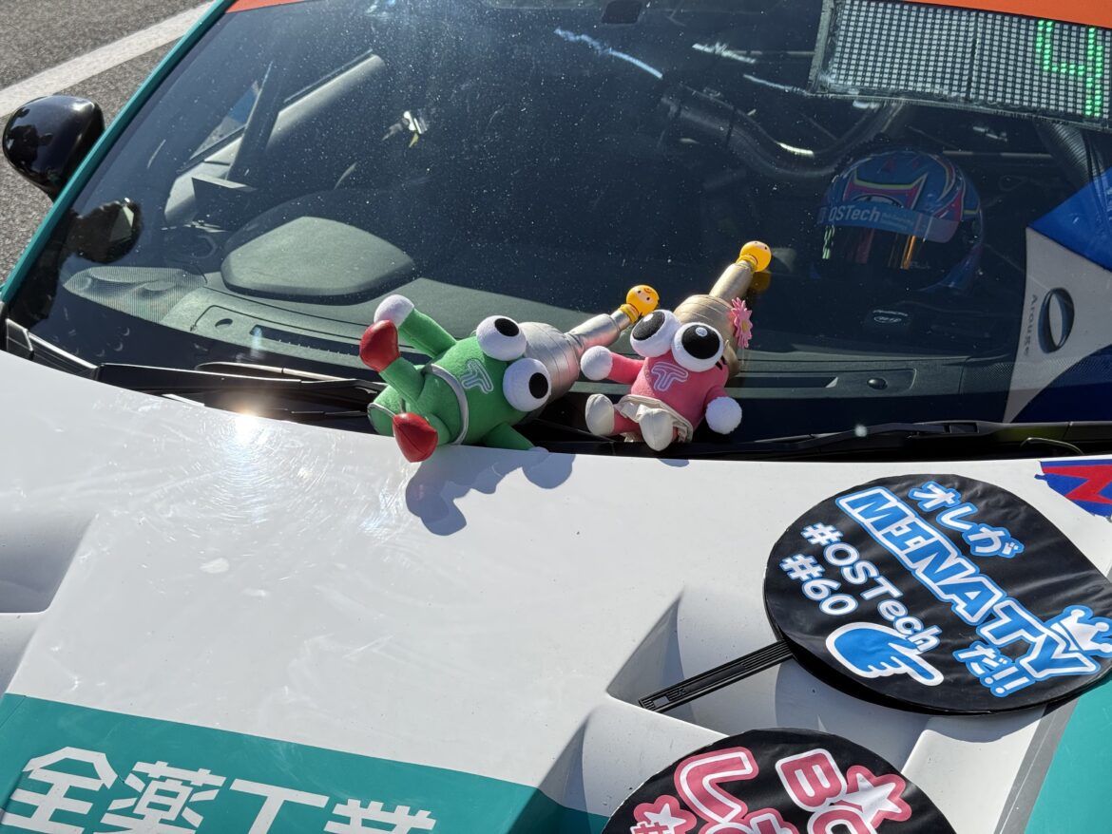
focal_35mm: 48
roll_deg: +1.5
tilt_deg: -27.1
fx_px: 1542
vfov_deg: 30.3
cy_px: 417
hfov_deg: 39.6
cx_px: 556
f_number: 1.78
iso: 100
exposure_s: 1/3891
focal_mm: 6.76
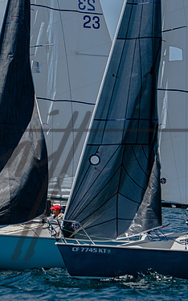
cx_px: -24
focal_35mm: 462
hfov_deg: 2.8
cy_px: 149
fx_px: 3784
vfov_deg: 4.5
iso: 200
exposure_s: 1/2000
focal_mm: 195
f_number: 5.3
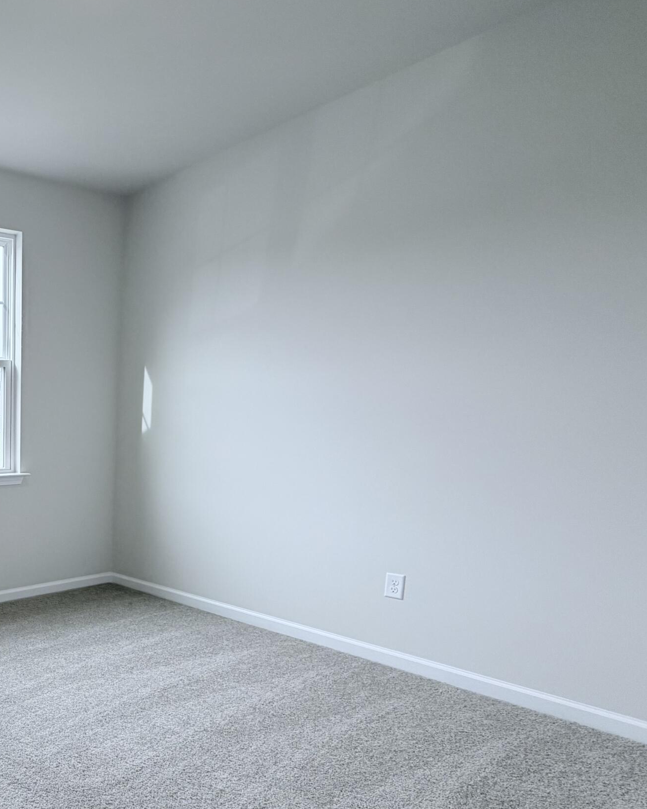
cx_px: -64
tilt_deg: -10.4
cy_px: 532
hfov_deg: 43.8
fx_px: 598
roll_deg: +1.6
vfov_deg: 66.5
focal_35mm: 25
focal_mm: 2.22
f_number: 2.2
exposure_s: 1/120
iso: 80
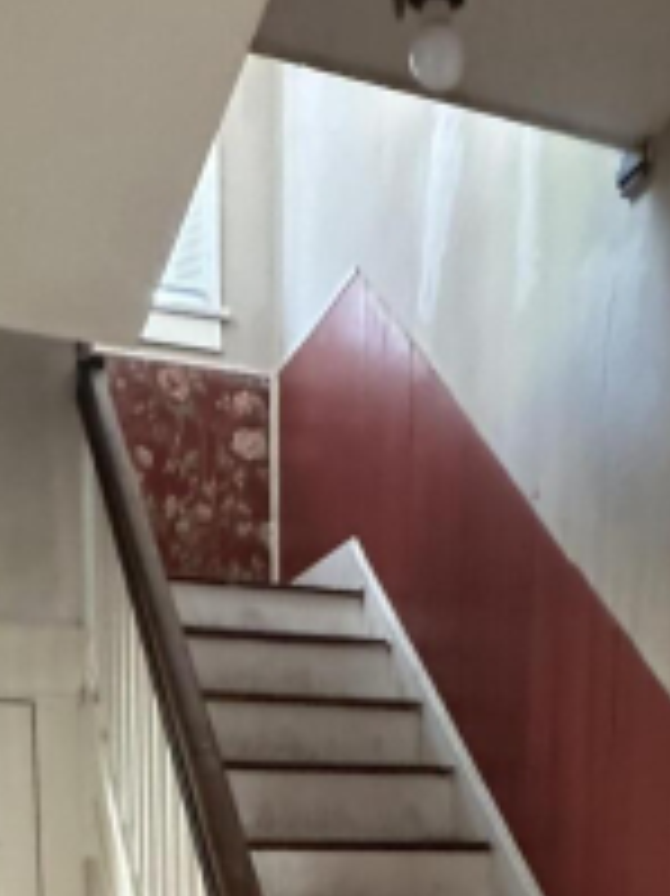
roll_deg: -2.1
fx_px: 1214
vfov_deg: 33.4
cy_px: 1060
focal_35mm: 47
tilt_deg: -10.5
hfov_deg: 30.7
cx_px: 409
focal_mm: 2.22
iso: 800
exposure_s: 1/60
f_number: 2.2
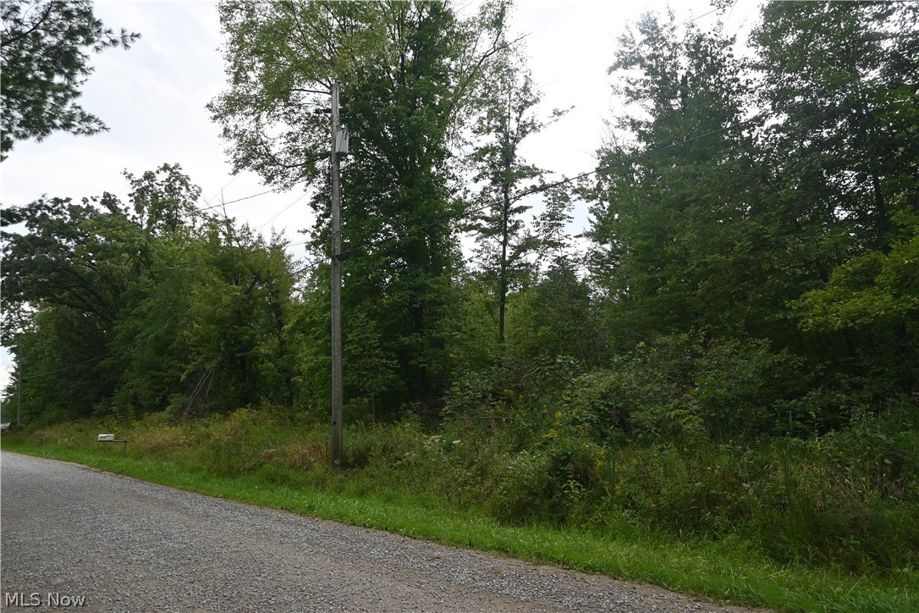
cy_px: 306
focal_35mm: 24
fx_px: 613
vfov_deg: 53.1
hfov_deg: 73.7
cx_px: 460
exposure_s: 1/250
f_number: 5.6
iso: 100
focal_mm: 16
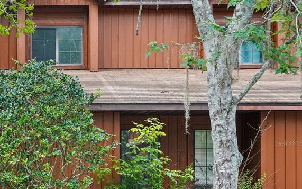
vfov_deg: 20.2
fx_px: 527
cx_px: 34
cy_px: 143
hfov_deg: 30.7
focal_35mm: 64
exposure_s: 1/8
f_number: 8
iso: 50
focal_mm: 35
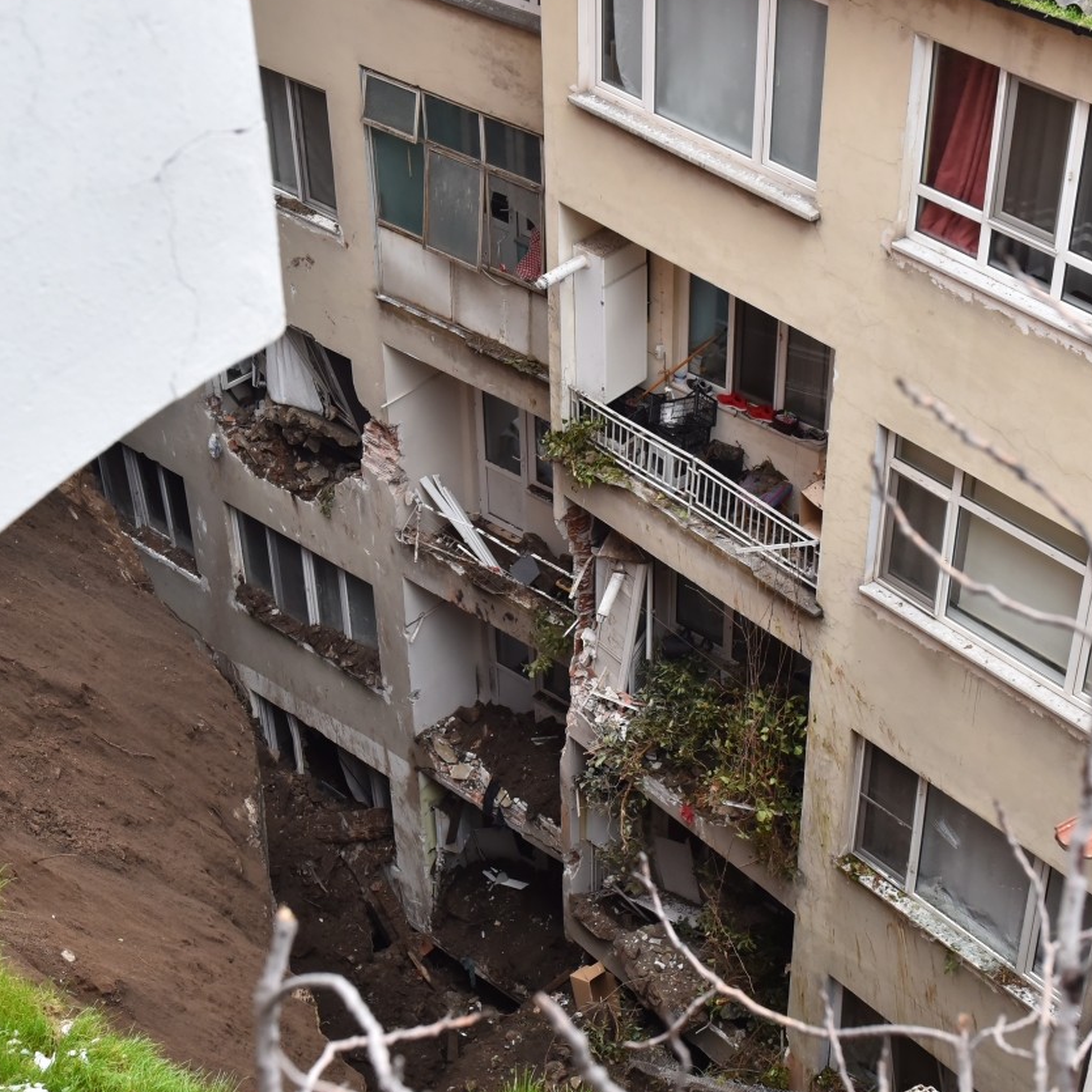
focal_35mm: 55
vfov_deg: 31.1
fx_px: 1963
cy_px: 572
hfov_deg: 31.1
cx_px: 602
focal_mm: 36
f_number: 5.6
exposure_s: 1/250
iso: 1600
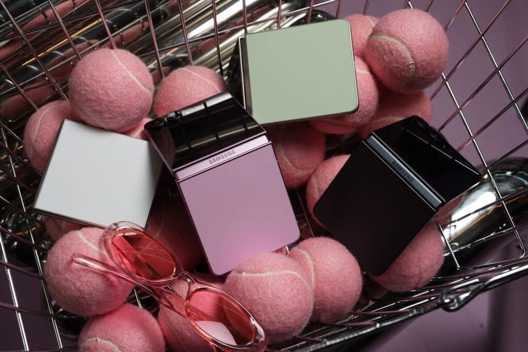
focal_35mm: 55
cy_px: 176
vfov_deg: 24.6
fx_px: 807
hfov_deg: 36.2
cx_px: 264
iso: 500
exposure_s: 1/250
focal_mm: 37
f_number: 5.6
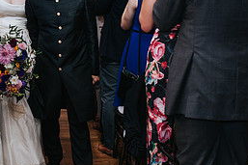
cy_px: 42
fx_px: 633
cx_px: -14
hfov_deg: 21.2
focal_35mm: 92
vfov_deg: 14.8
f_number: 3.2
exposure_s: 1/200
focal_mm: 35
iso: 800
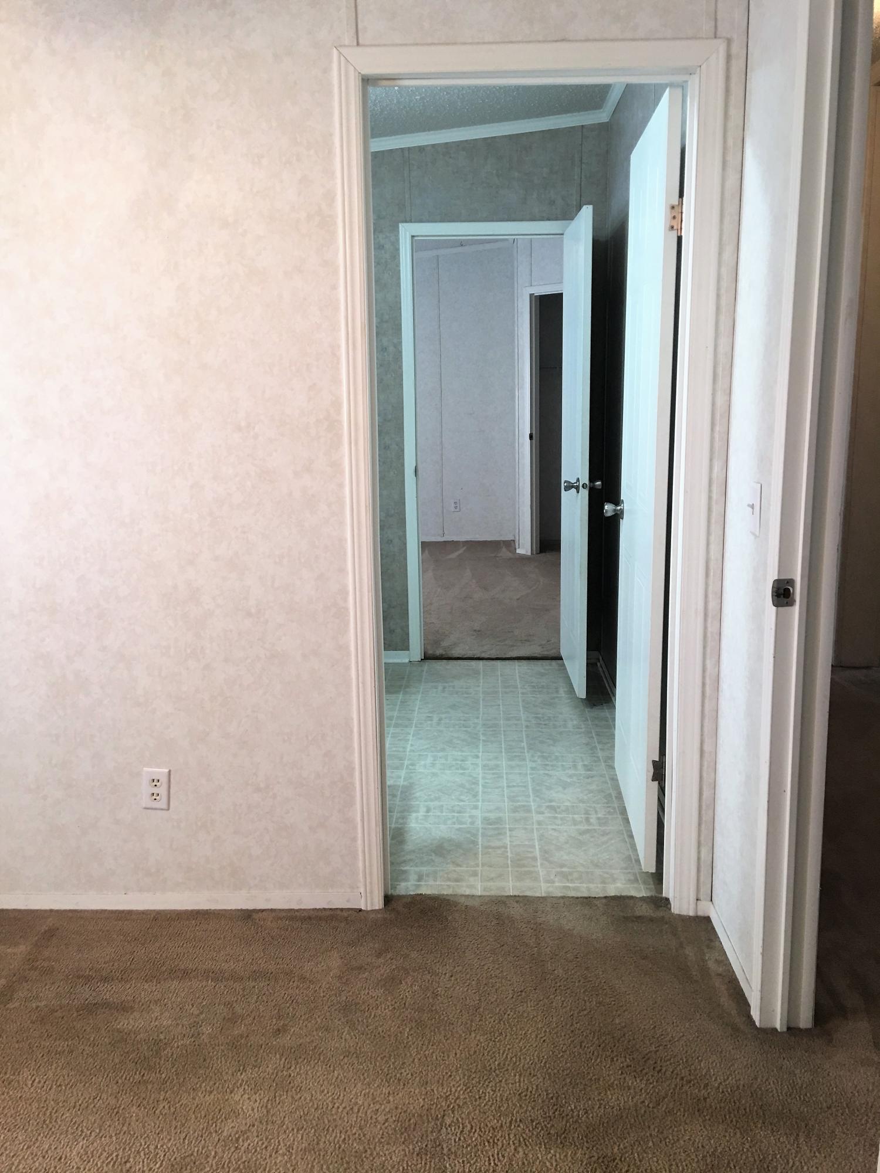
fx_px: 983
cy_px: 586
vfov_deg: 61.7
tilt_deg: -10.2
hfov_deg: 48.2
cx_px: 440
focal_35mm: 29
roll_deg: +0.7
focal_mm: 4.15
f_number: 2.2
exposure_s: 1/15
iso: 40
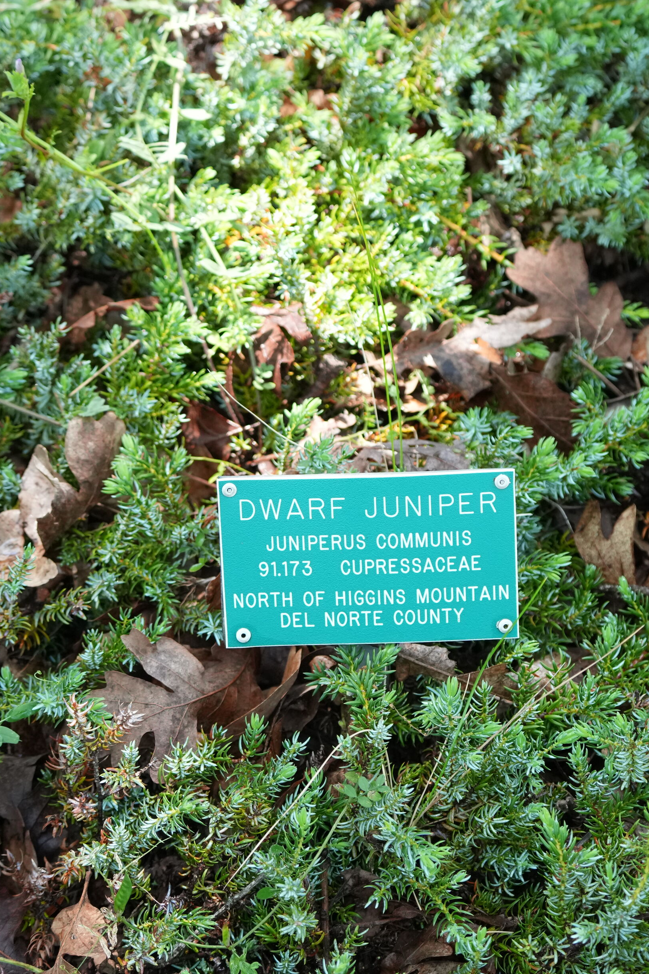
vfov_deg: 19.3
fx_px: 2866
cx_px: 383
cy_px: 562
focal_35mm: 106
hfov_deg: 12.9
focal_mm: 60
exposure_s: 1/250
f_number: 4.5
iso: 2000
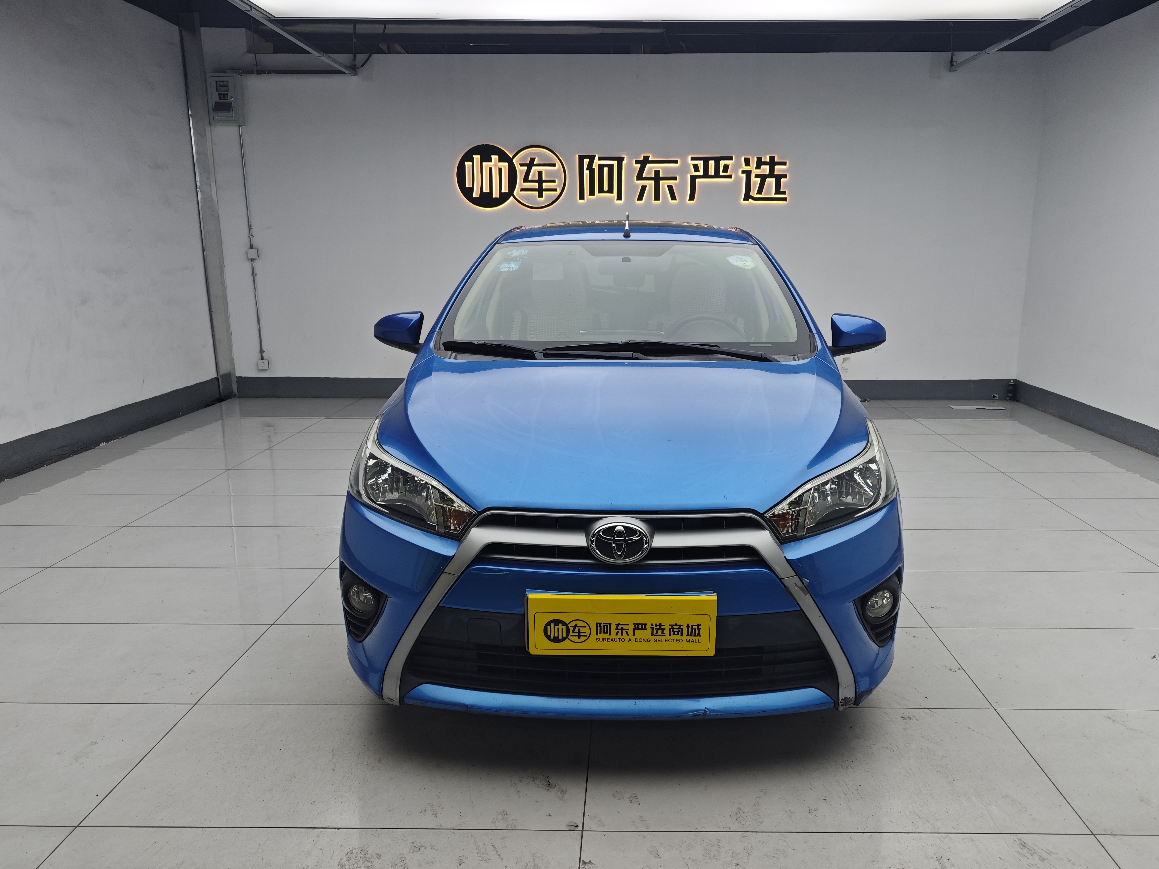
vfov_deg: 53.0
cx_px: 623
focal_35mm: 26
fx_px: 871
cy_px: 461
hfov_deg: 67.2
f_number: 1.6
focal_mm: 5.84
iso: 50
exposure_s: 1/100
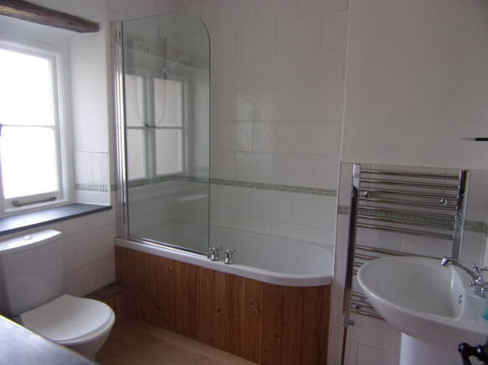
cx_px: 244
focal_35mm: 25
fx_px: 352
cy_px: 182
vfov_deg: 54.9
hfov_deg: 69.4
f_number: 3.5
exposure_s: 1/34
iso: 165
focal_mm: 4.5
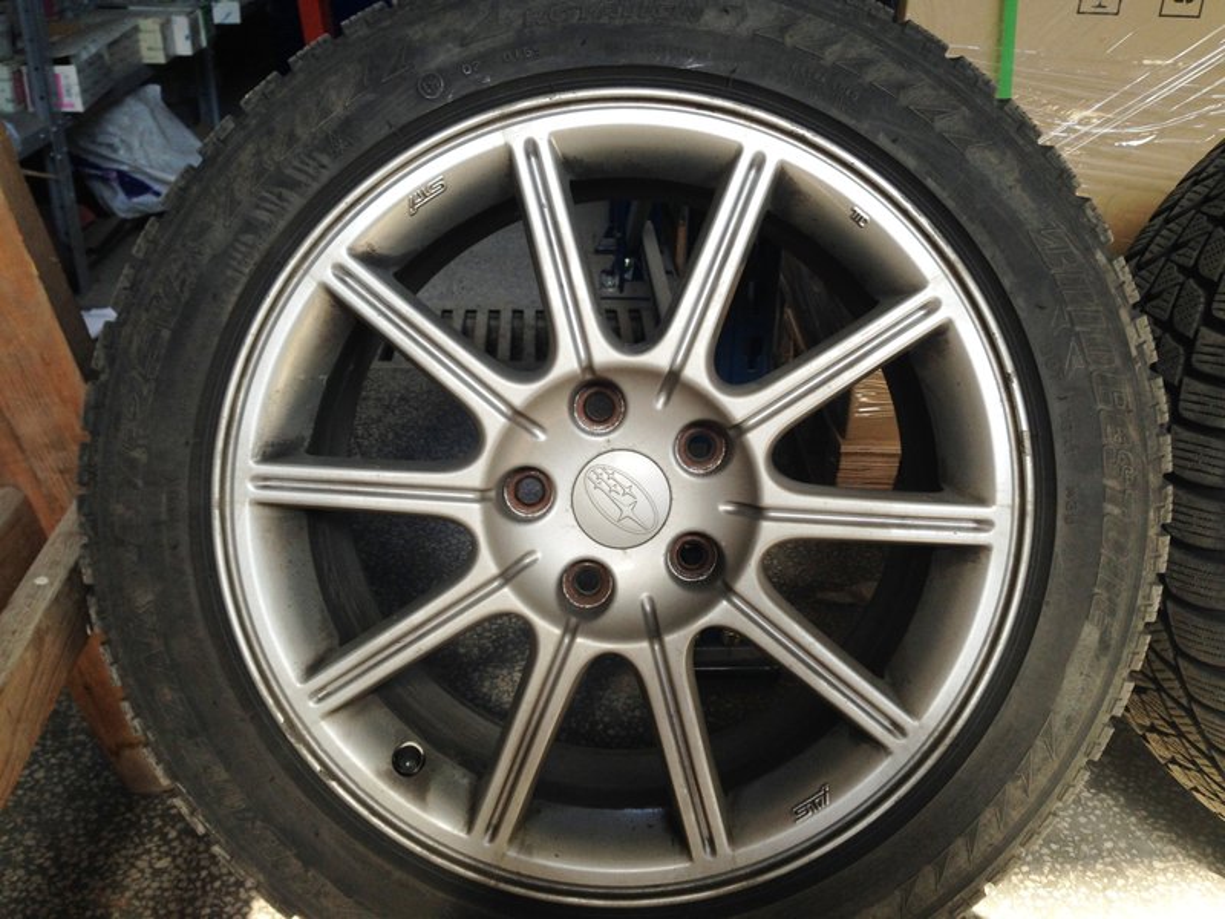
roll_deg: -1.4
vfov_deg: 42.9
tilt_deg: -29.9
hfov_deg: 55.4
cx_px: 612
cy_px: 460
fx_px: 1168
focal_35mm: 33
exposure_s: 1/120
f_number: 2.4
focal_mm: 4.12
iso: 50
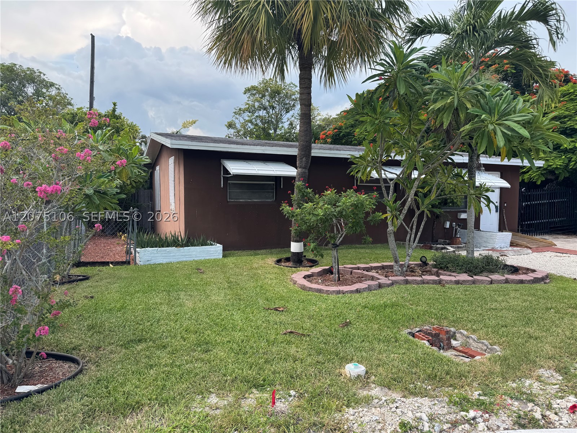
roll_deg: +0.2
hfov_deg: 71.6
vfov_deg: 56.8
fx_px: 400
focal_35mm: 24
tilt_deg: -3.5
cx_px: 288
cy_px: 216
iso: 80
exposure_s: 1/925
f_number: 1.78
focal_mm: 6.76
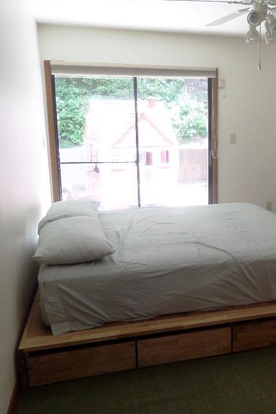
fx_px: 414
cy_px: 206
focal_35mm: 36
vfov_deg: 53.1
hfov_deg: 35.3
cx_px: 232
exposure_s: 1/20
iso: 200
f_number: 3.1
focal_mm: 4.3
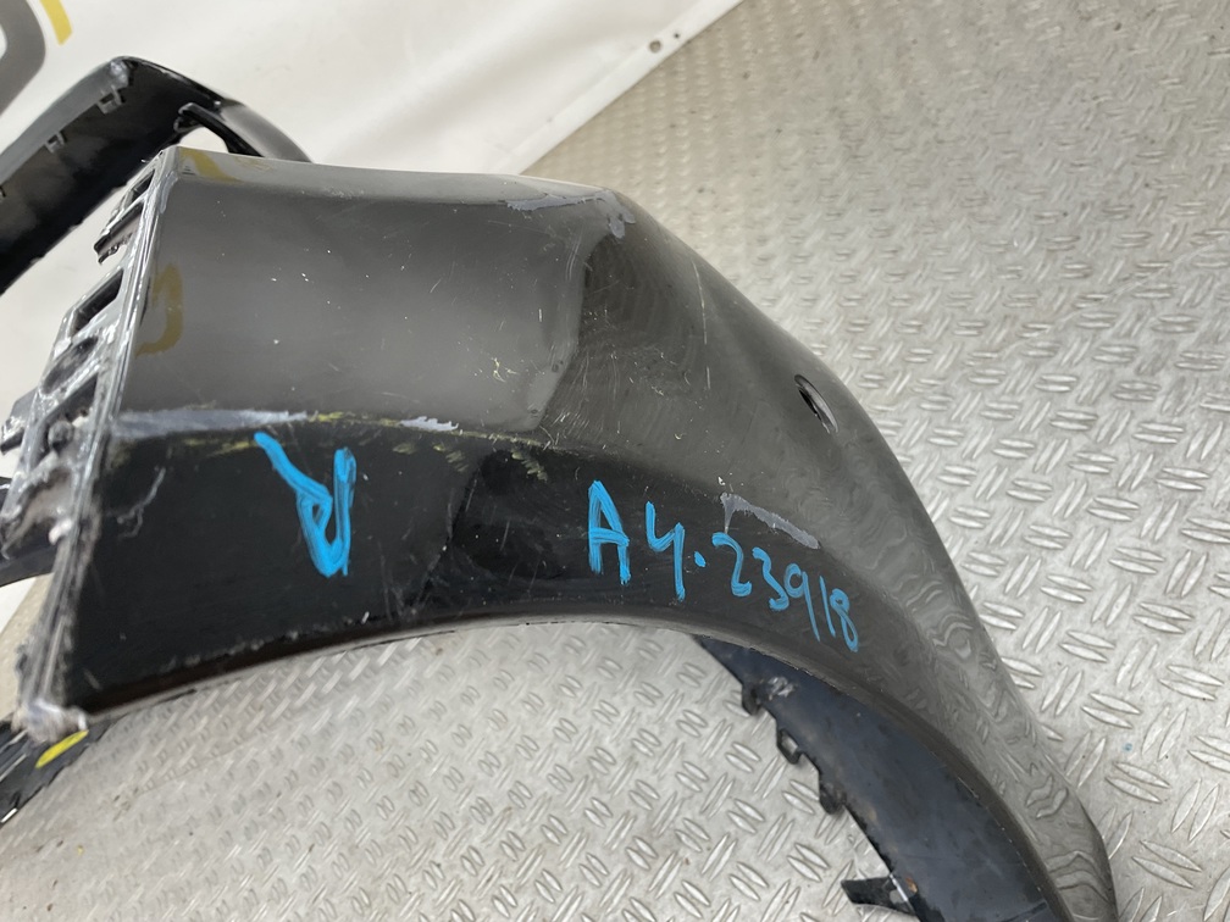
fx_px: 1030
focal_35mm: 29
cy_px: 461
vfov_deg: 48.2
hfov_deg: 61.7
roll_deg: +44.0
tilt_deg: -30.8
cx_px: 615
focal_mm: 3
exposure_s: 1/120
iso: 40
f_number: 1.8
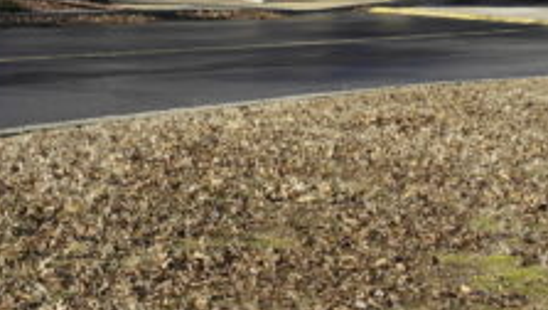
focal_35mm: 108
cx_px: 57
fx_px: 1571
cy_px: -20
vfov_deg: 11.1
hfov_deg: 19.4
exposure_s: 1/250
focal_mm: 20
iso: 100
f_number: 6.3
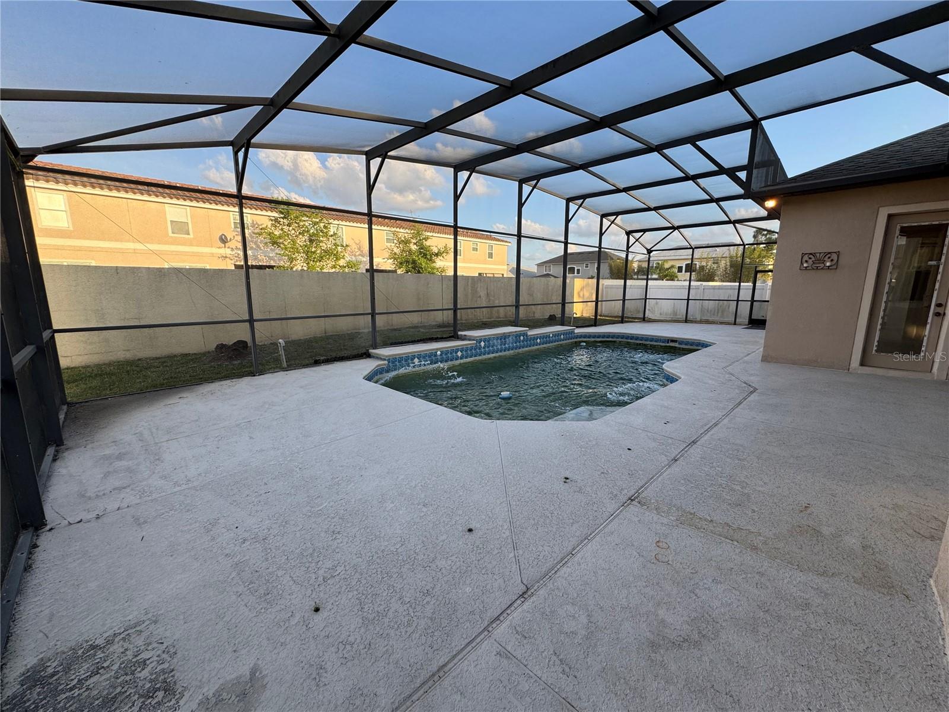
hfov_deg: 102.1
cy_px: 356
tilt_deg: -11.3
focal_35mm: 14
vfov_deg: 85.7
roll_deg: +0.4
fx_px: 384
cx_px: 474
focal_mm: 2.22
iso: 40
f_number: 2.2
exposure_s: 1/293
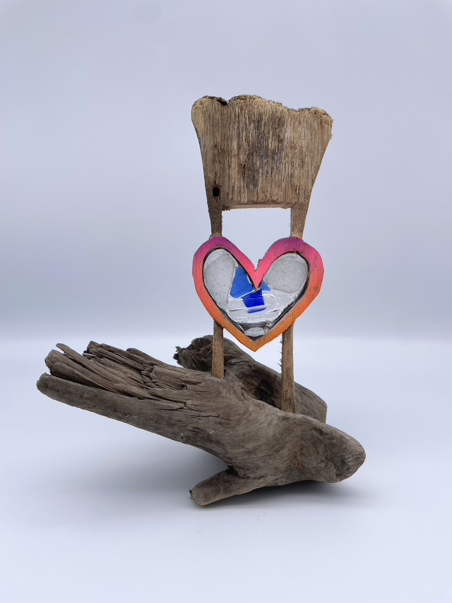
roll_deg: +0.4
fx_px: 453
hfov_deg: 53.1
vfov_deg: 67.3
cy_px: 302
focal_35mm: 26
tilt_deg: -10.6
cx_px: 226
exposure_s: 1/1103
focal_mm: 4.2
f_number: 1.6
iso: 32
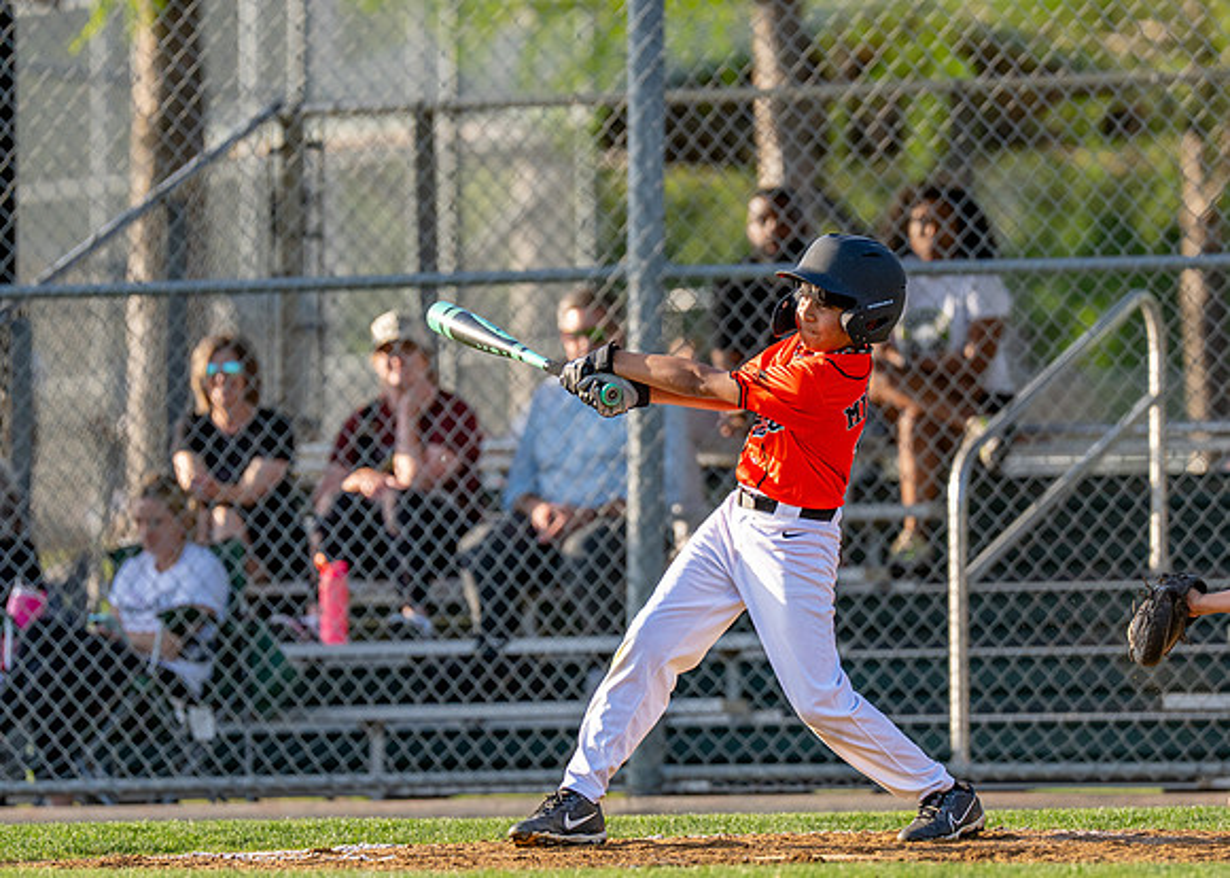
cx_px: 768
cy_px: 416
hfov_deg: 5.3
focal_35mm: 383
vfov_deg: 3.8
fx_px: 13391
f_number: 2.8
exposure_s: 1/2500
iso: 400
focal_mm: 200
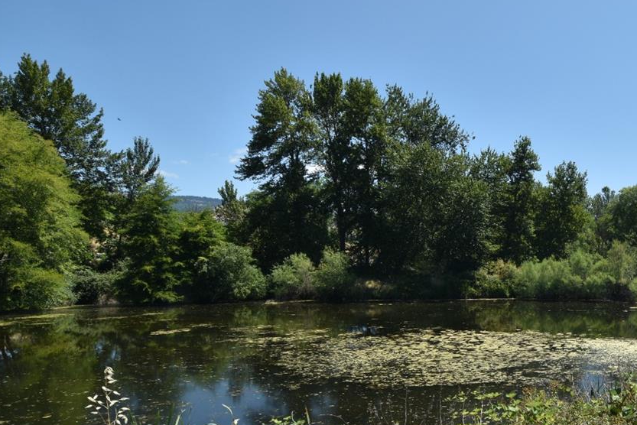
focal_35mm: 27
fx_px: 478
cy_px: 302
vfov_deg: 46.7
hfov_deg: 59.7
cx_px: 544
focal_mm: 10
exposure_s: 1/200
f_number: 11
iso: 100
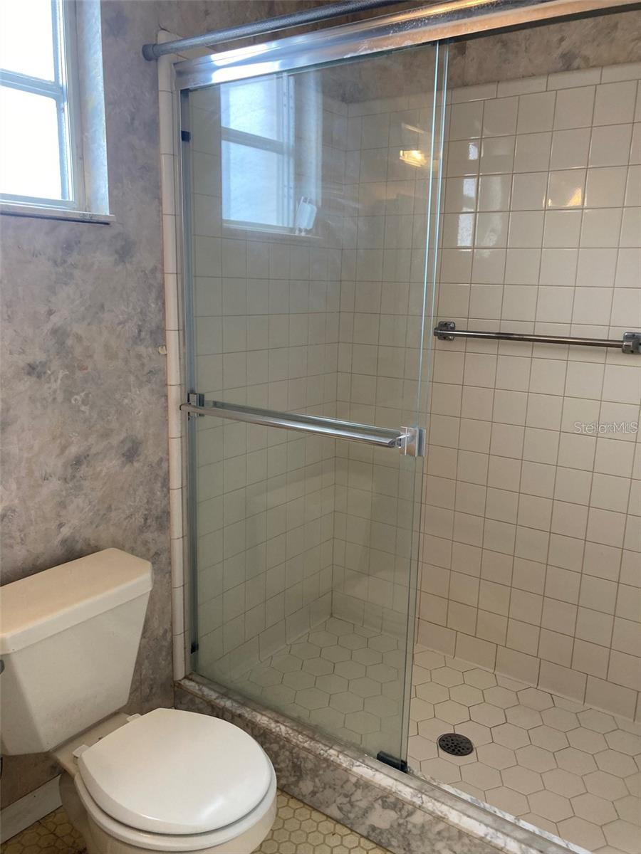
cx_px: 320
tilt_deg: -12.2
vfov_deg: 63.4
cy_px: 427
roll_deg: -0.9
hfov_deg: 49.7
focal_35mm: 28
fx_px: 691
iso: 64
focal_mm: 3.99
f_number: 1.8
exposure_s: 1/60
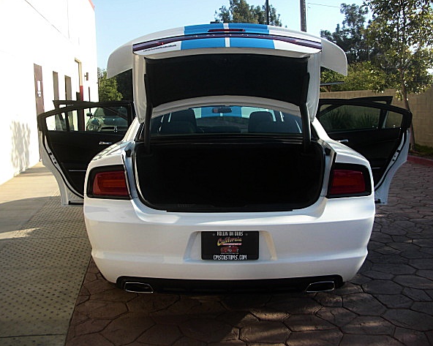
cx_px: 208
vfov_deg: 39.1
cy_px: 172
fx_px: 487
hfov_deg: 47.9
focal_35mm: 38
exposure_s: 1/400
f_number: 2.8
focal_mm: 6.3
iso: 50
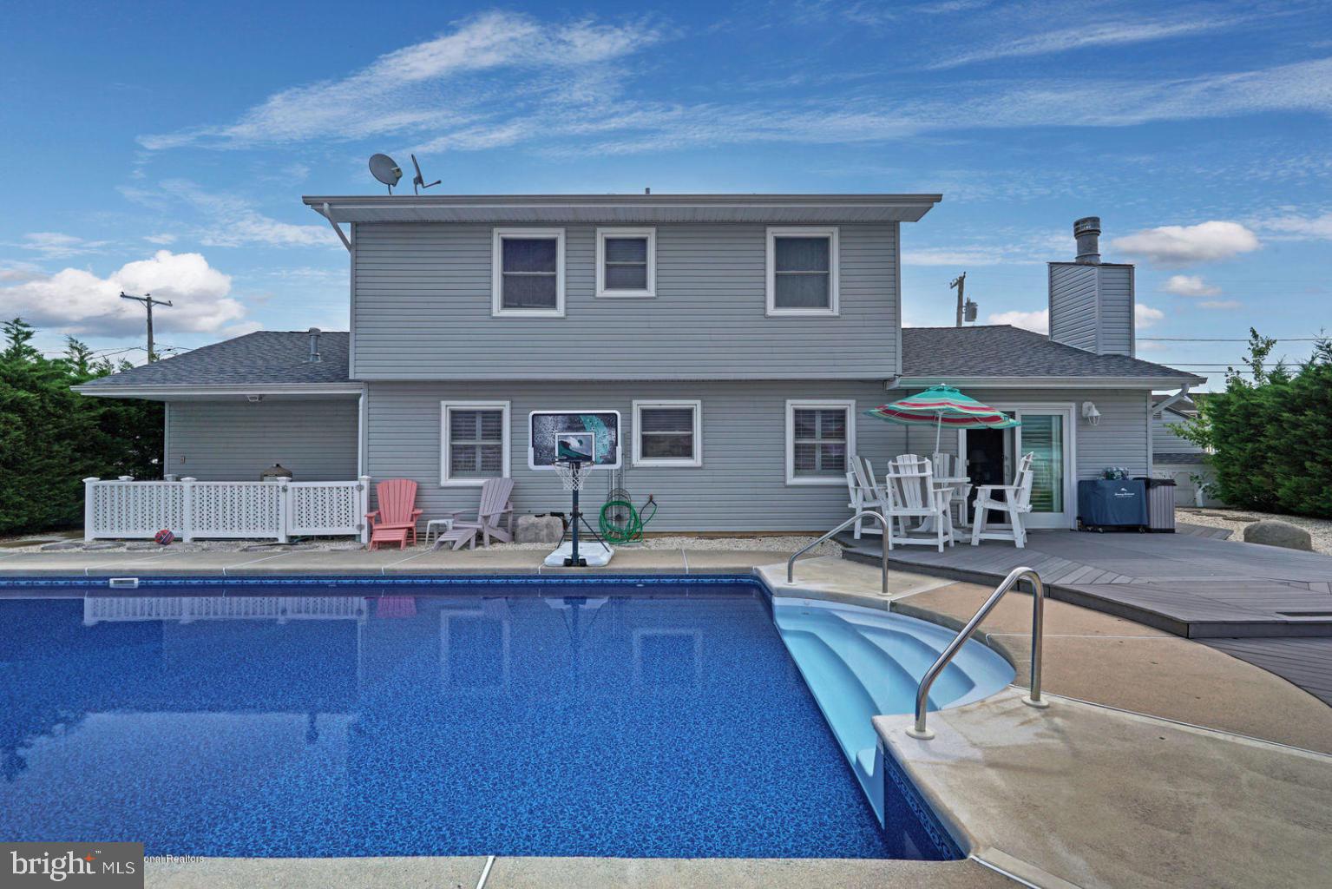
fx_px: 629
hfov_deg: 93.3
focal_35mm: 17
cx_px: 666
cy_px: 444
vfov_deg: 70.5
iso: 100
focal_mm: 17
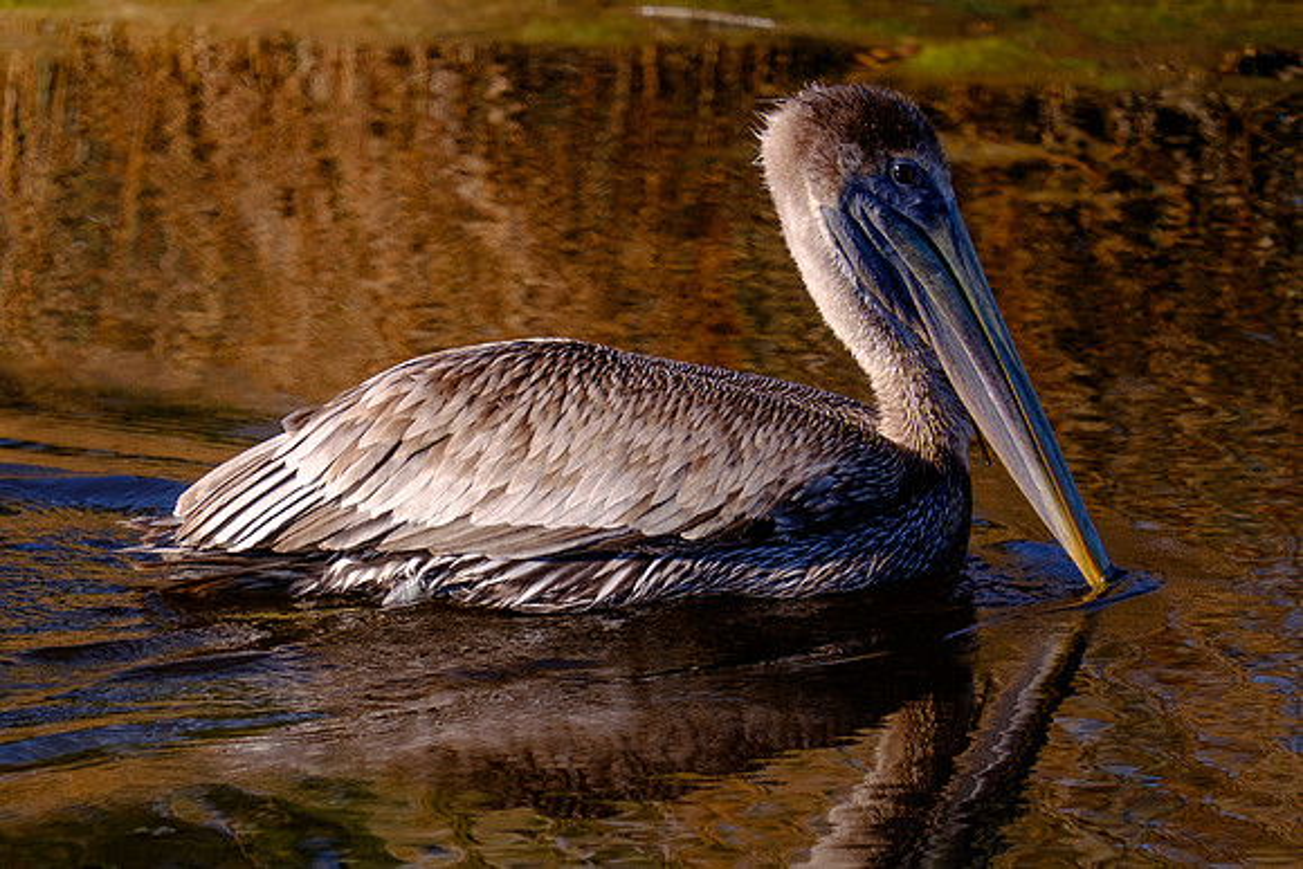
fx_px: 14081
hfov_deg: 5.3
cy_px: 491
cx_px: 516
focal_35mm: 389
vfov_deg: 3.5
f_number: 4.8
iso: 200
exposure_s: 1/1000
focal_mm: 200
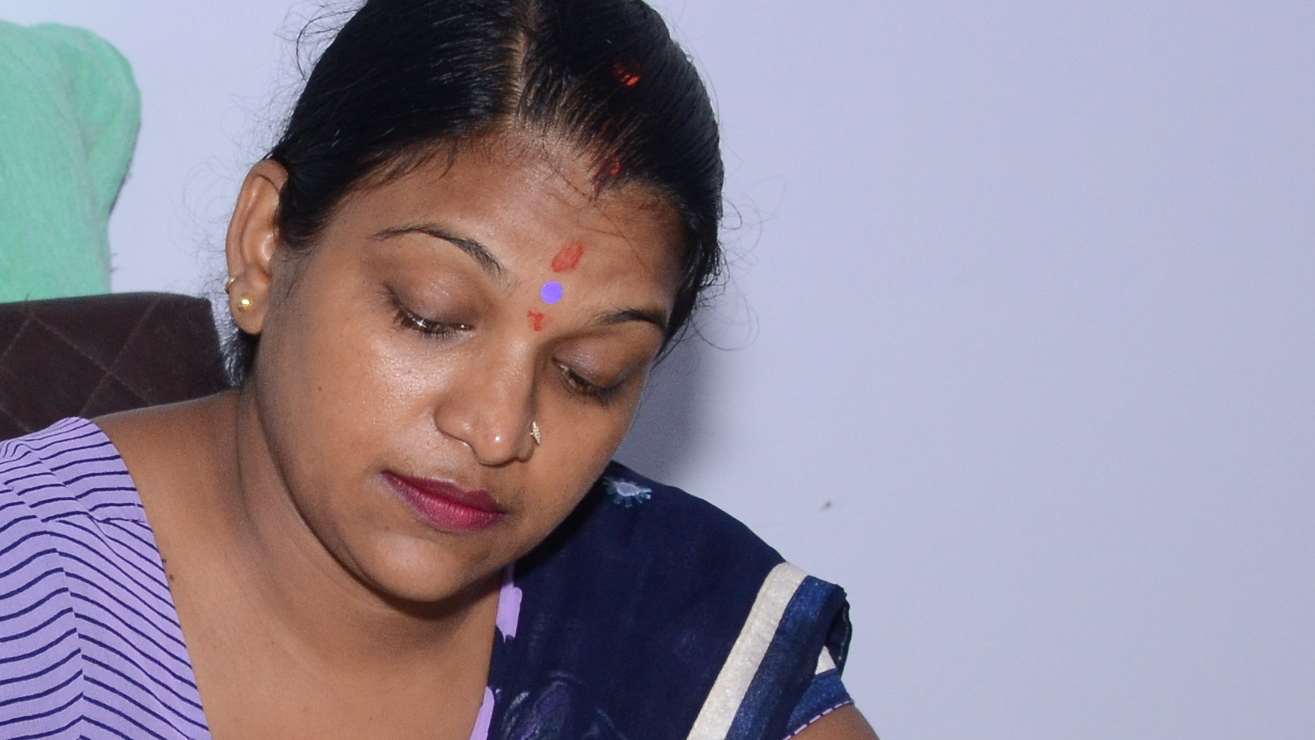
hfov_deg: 15.0
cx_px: 80
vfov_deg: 8.5
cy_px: 801
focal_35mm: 141
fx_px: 4917
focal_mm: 32
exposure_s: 1/160
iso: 800
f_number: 9
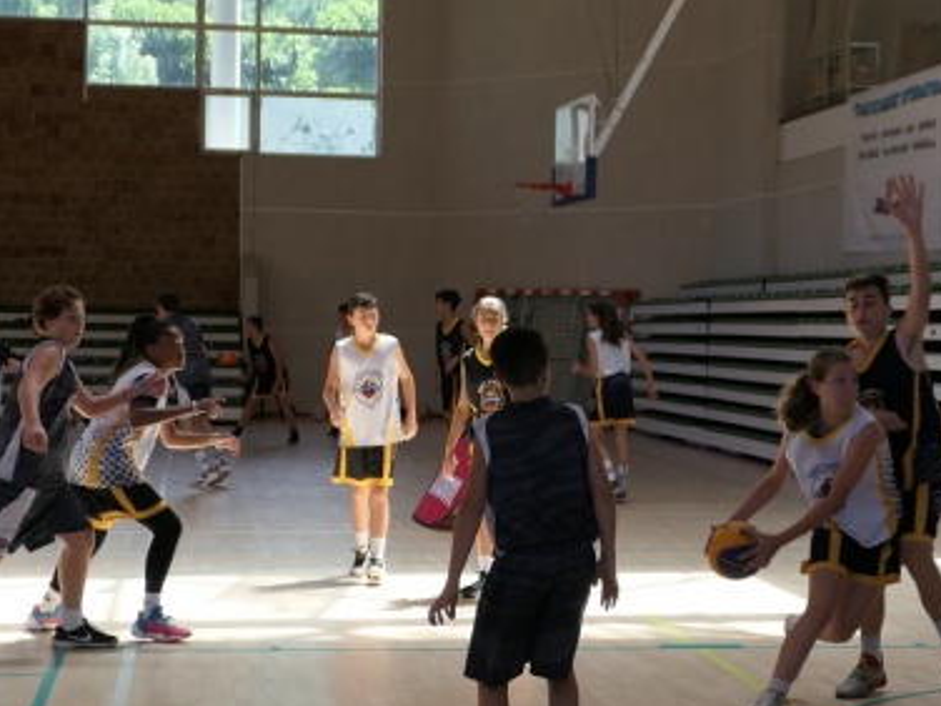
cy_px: 448
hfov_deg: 23.5
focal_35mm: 83
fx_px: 2256
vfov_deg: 17.7
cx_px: 596
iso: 125
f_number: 2.8
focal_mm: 13
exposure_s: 1/200
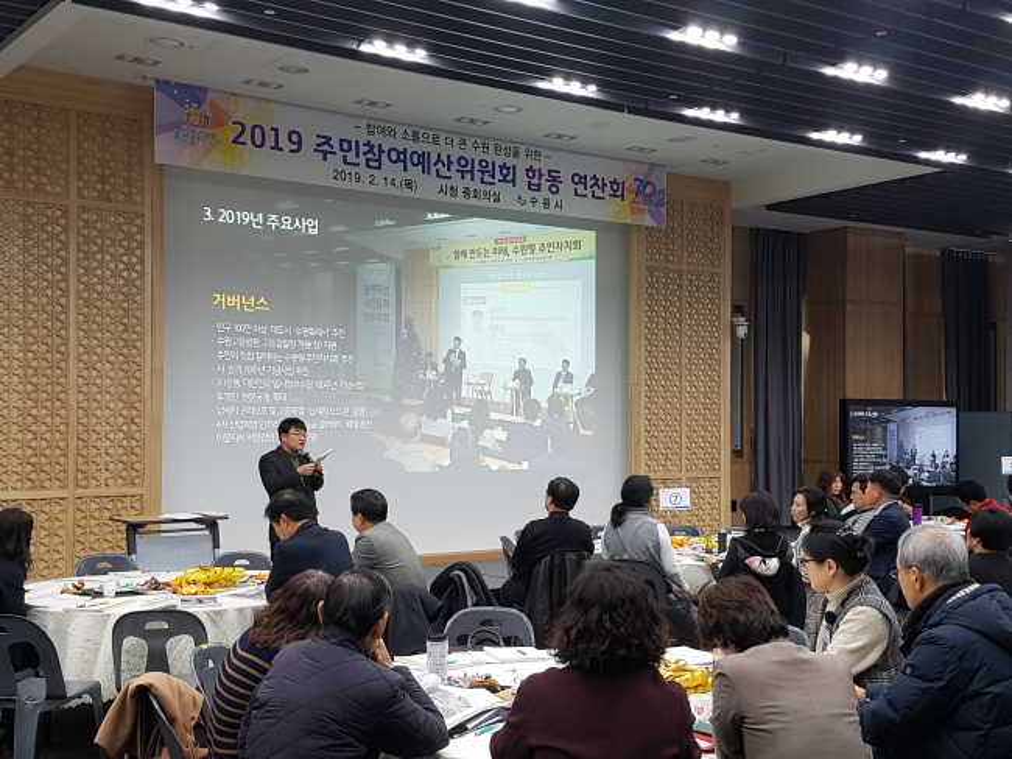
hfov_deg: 67.3
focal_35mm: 26
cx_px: 506
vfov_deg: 53.0
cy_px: 380
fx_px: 760
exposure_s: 1/60
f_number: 1.7
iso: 64
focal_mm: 4.2
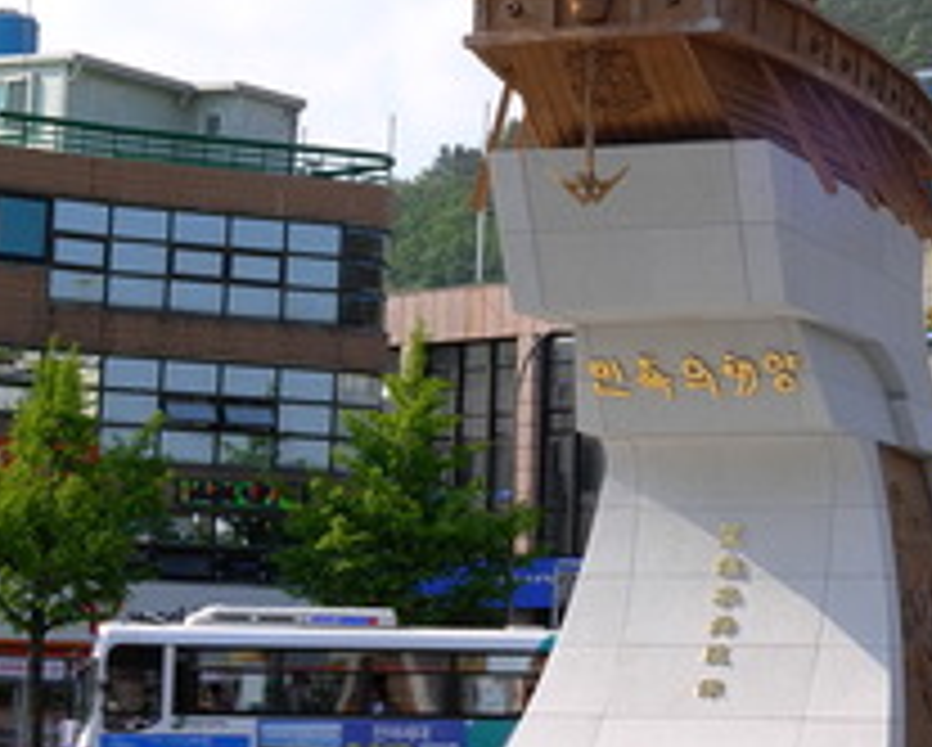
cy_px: 169
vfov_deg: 15.3
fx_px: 2761
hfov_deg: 18.9
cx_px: 824
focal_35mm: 100
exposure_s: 1/60
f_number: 16
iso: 100
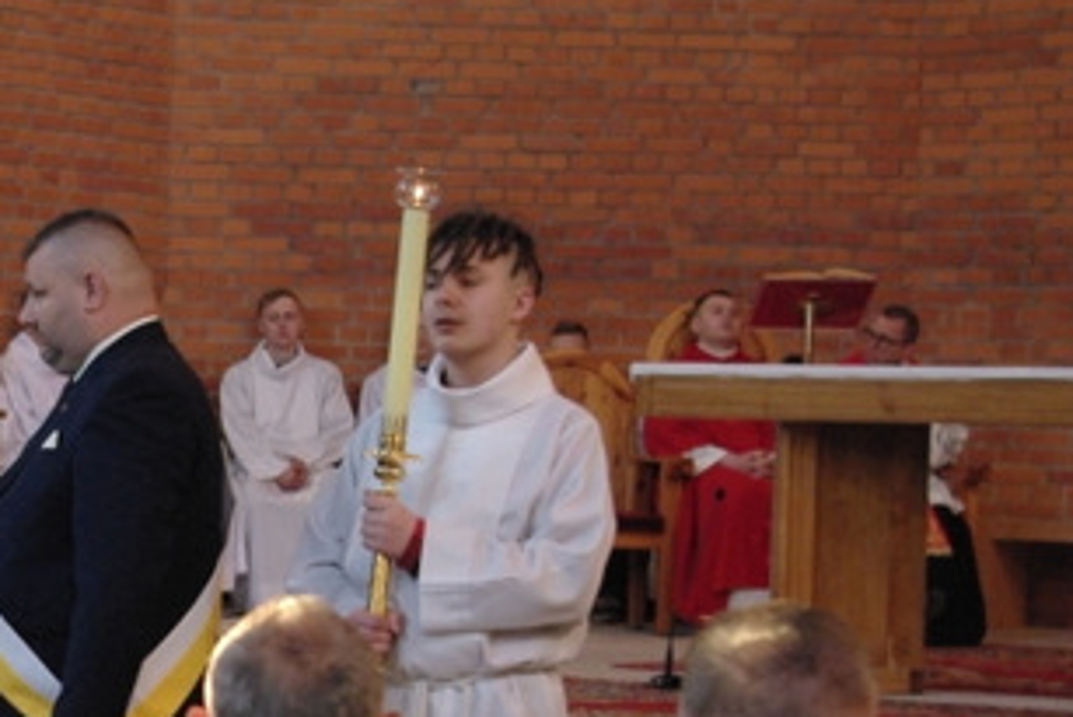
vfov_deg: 11.3
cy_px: 748
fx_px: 3578
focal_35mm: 120
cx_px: -112
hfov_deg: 16.5
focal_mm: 31
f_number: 4
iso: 1100
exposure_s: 1/45
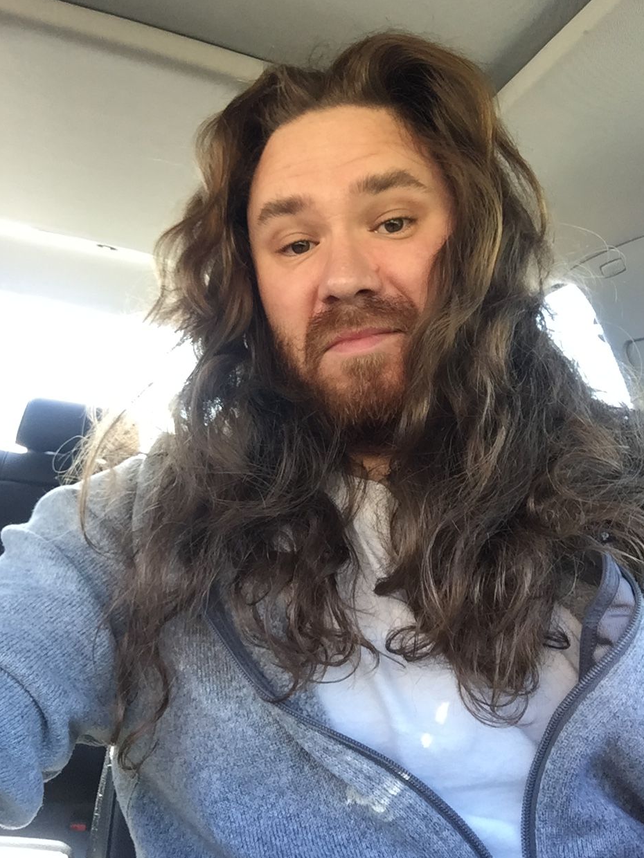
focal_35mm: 32
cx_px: 330
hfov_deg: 44.2
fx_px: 794
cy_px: 419
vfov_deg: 56.8
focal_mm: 2.65
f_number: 2.2
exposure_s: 1/40
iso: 40
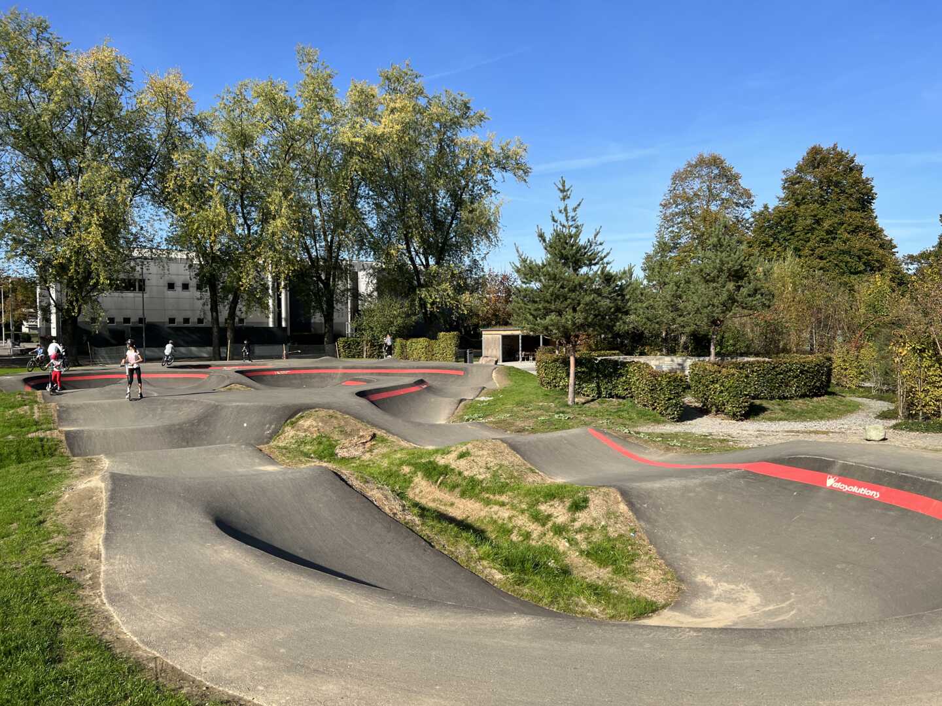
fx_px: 708
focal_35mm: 26
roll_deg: +0.3
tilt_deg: +0.5
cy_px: 353
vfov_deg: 53.1
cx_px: 471
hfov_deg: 67.3
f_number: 1.5
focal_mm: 5.7
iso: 50
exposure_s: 1/3165
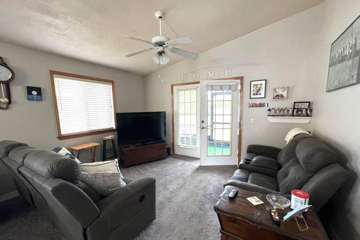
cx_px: 183
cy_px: 129
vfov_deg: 81.1
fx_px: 140
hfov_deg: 104.3
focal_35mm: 14
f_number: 1.8
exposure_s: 1/60
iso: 200
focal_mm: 1.57
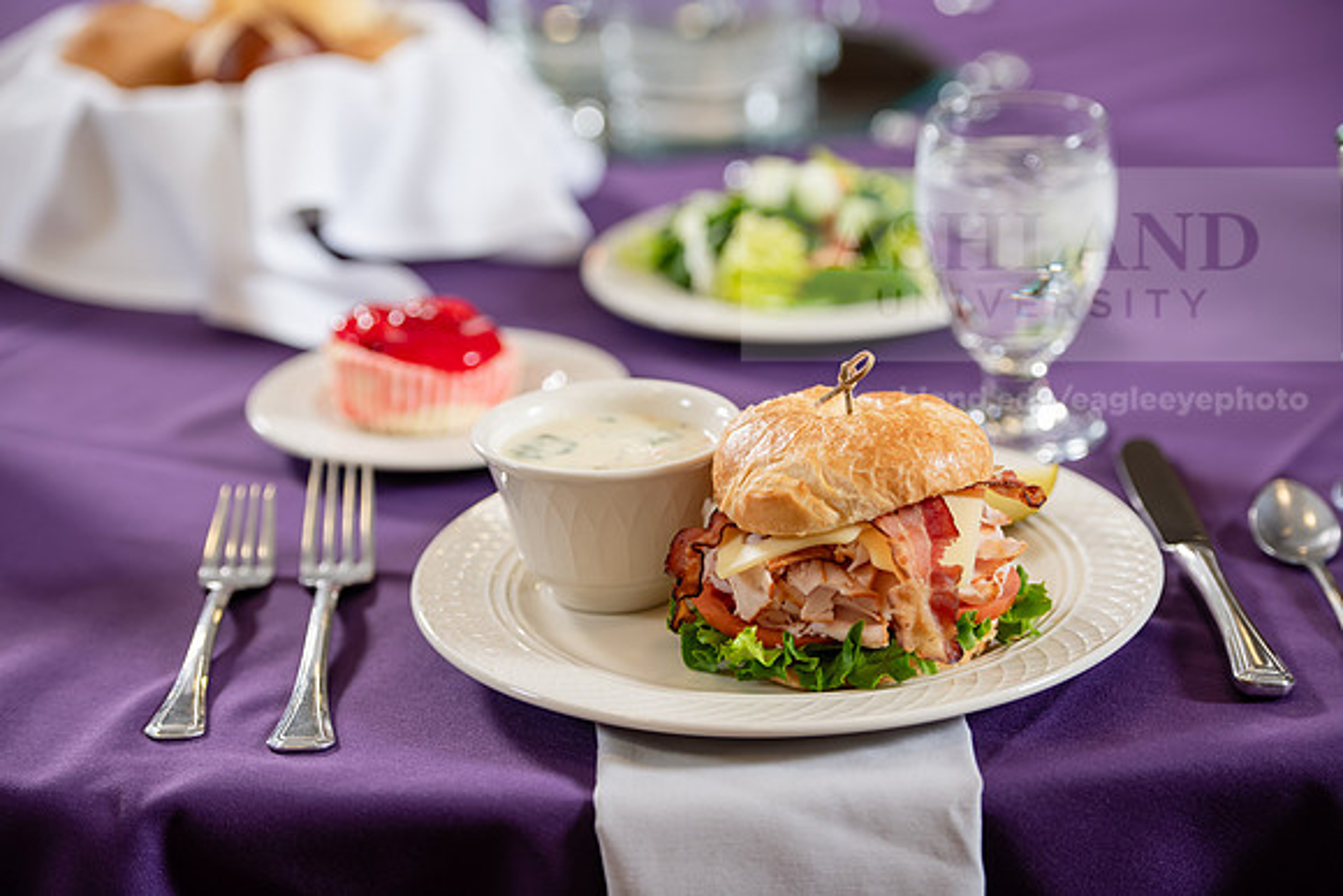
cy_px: 448
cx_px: 672
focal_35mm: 102
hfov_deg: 20.0
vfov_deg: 13.4
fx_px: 3806
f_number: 3.2
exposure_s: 1/160
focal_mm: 102
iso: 250
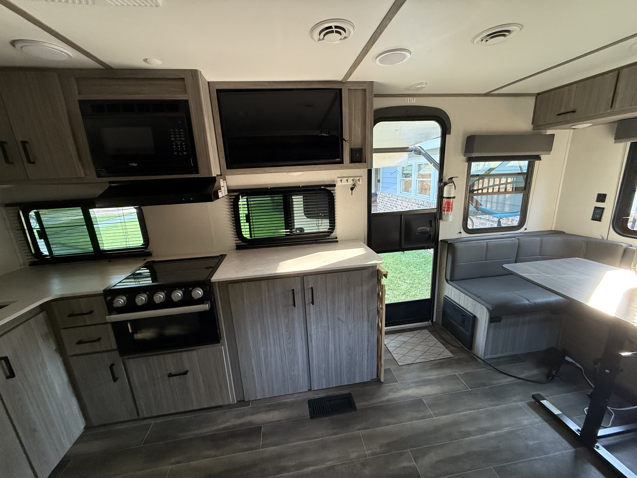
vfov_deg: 85.7
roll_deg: +2.9
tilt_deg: -14.5
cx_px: 318
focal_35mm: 14
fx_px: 258
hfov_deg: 102.1
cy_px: 239
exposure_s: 1/100
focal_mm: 2.22
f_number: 2.2
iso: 500
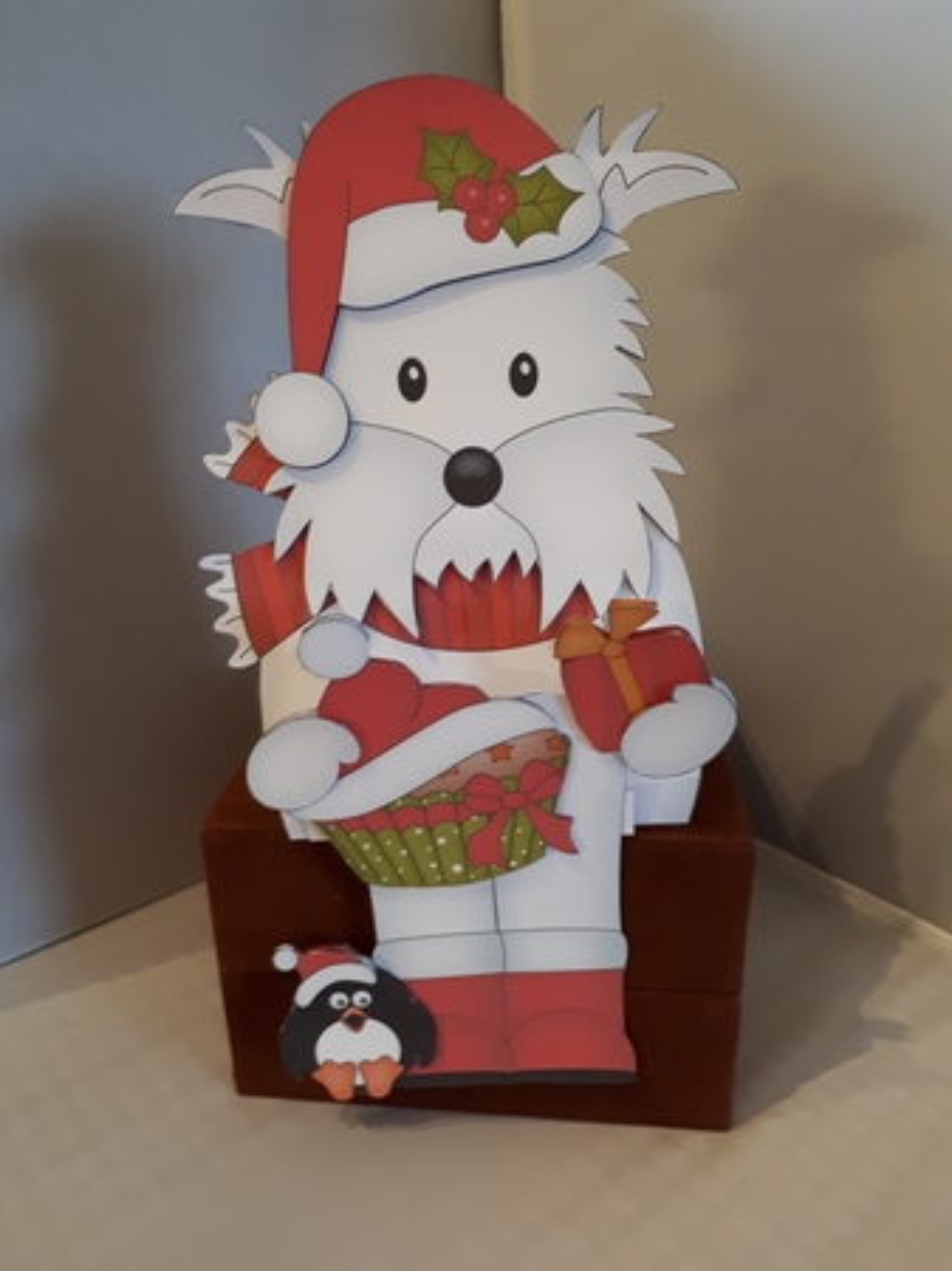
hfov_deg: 51.3
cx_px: 476
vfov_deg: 65.4
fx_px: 991
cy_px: 636
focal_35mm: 27
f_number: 1.9
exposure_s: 1/17
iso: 250
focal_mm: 3.6
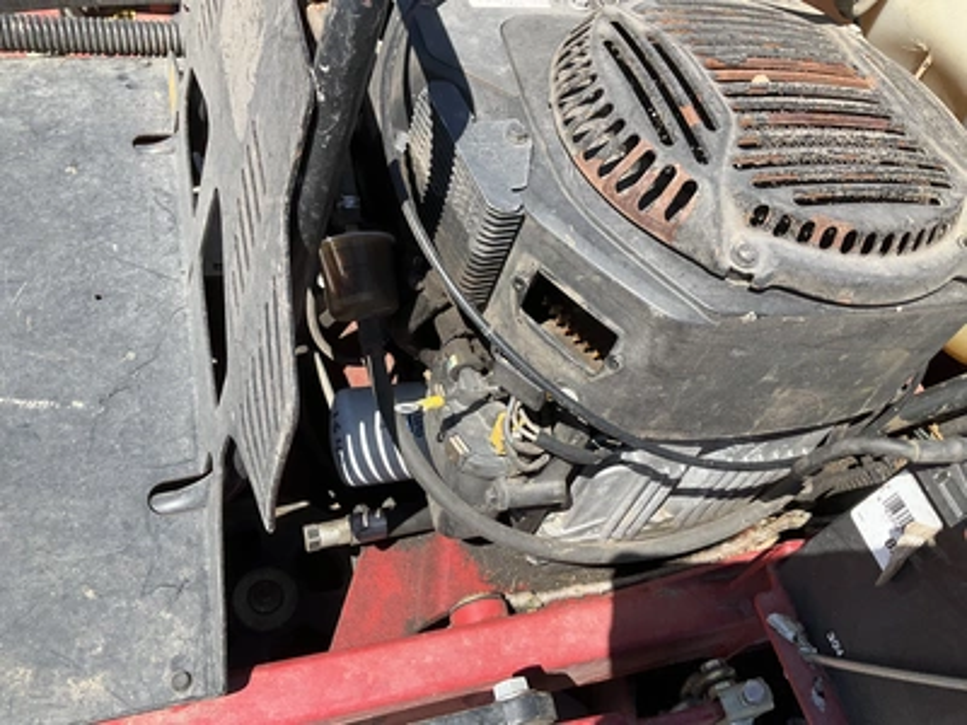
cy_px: 362
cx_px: 484
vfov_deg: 48.2
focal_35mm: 29
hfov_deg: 61.7
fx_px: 810
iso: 25
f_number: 1.8
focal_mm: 3
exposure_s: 1/944
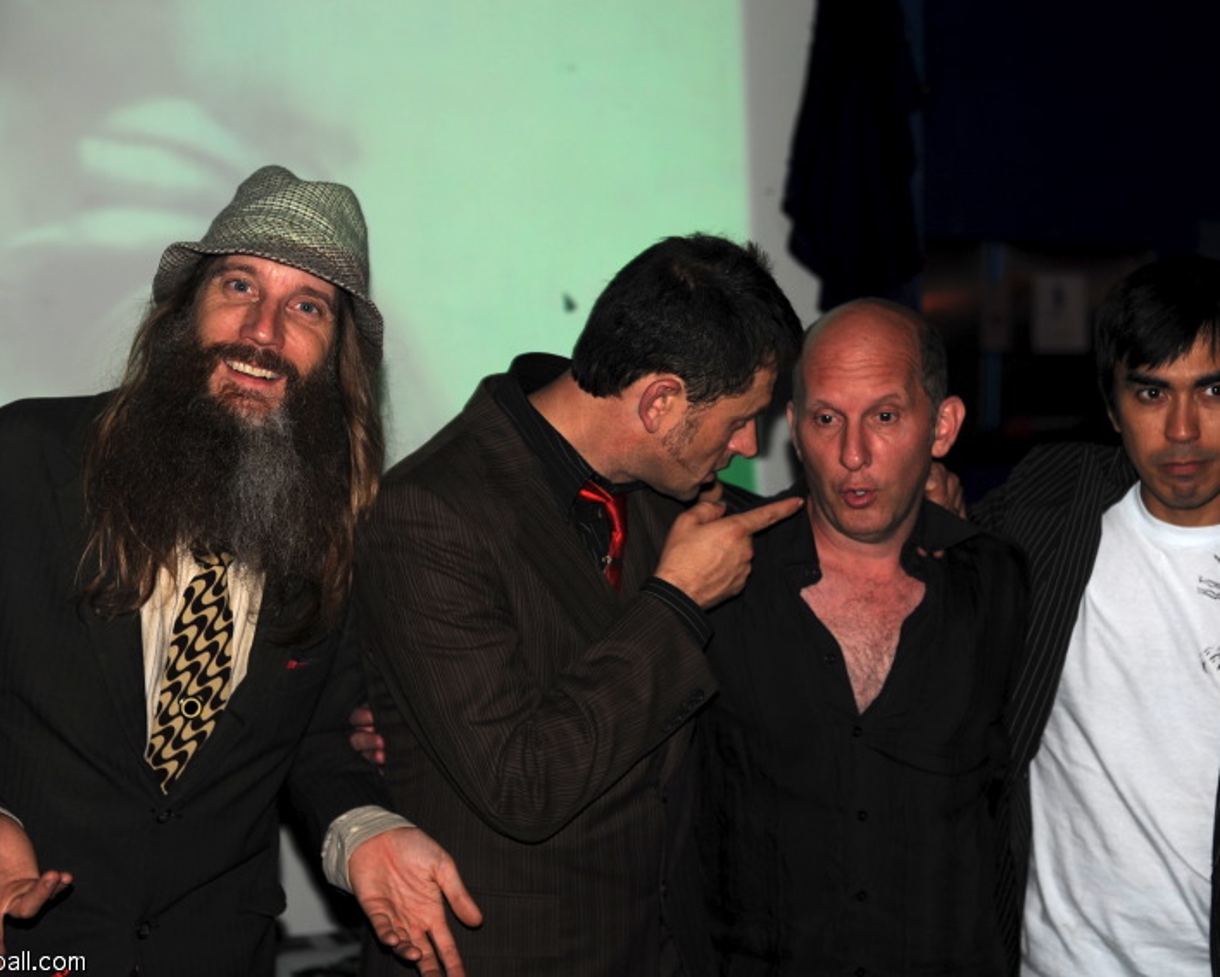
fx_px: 2059
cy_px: 490
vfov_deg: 26.7
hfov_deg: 33.0
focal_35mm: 57
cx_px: 654
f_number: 3.5
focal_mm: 50
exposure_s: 1/30
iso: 200
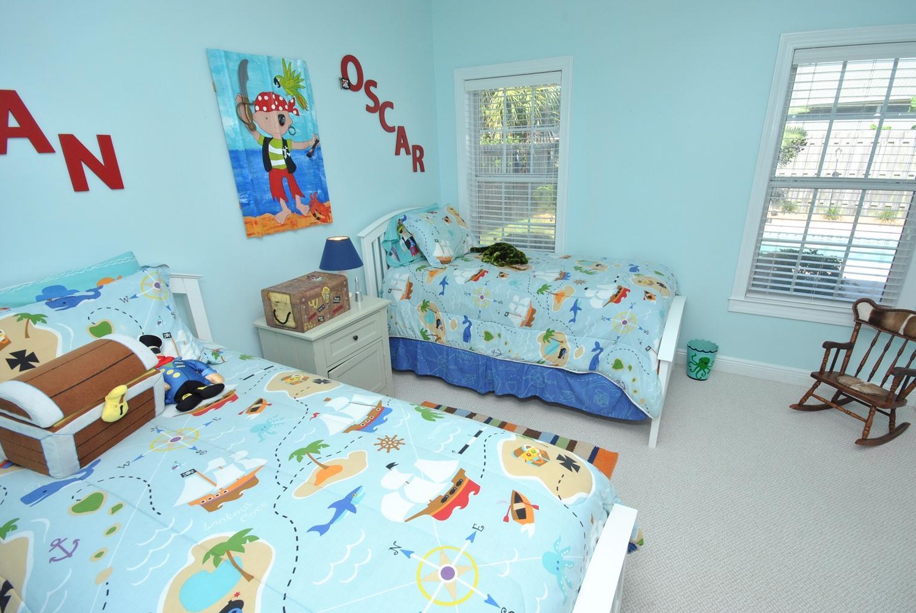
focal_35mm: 16
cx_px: 486
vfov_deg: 73.9
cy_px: 312
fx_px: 408
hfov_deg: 96.5
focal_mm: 10
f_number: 8
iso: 400
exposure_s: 1/160
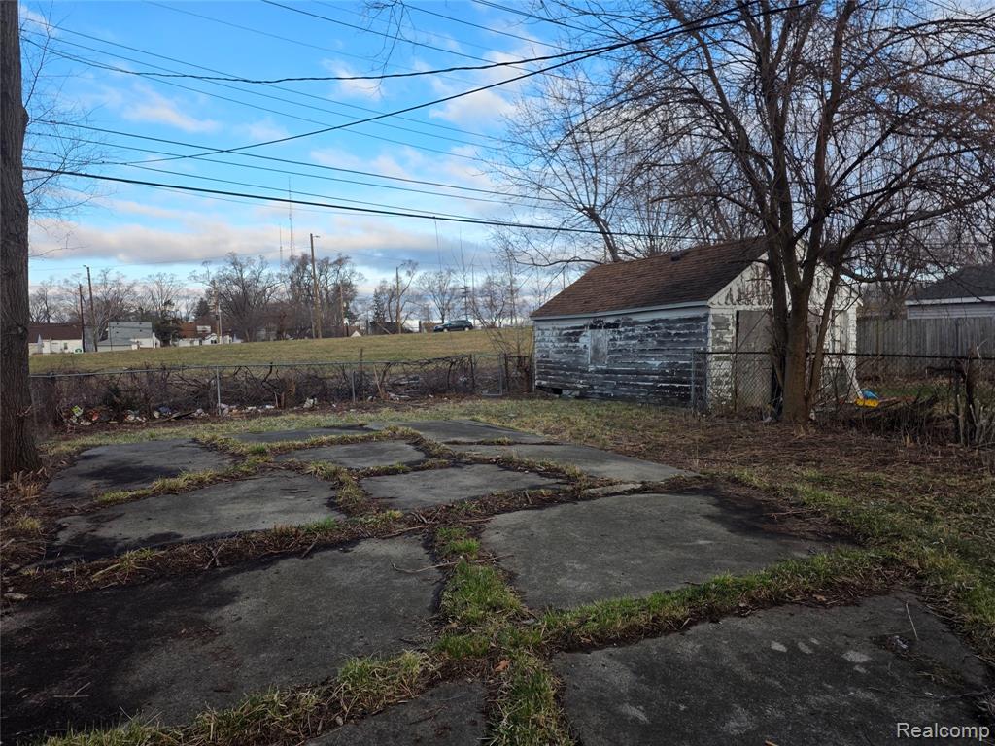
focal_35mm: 23
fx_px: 661
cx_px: 498
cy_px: 373
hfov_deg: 73.9
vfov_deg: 58.9
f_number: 1.7
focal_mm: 6.3
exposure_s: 1/1910
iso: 80
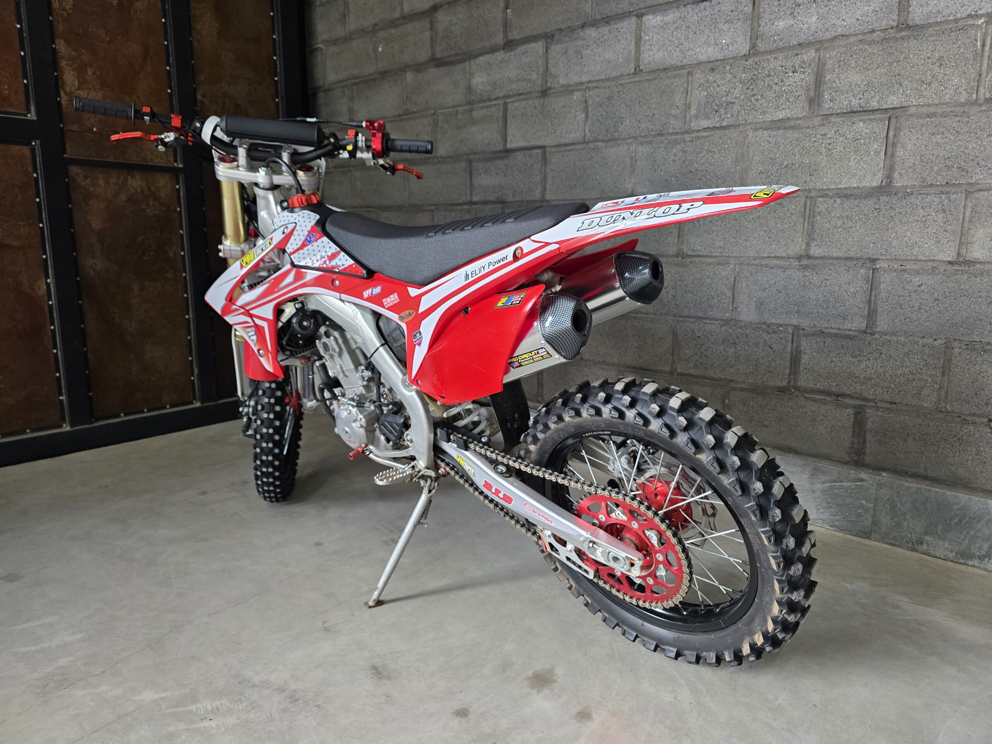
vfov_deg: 58.9
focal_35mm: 23
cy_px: 372
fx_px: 659
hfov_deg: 73.9
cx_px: 496
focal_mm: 6.3
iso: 160
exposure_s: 1/100
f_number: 1.7
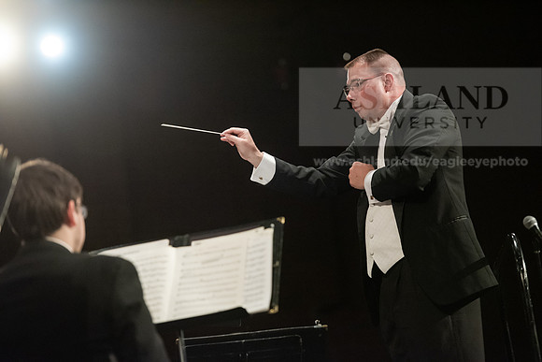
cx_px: 271
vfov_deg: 8.6
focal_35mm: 160
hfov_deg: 12.8
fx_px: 2409
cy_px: 181
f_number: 3.5
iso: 5000
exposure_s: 1/200
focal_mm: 160
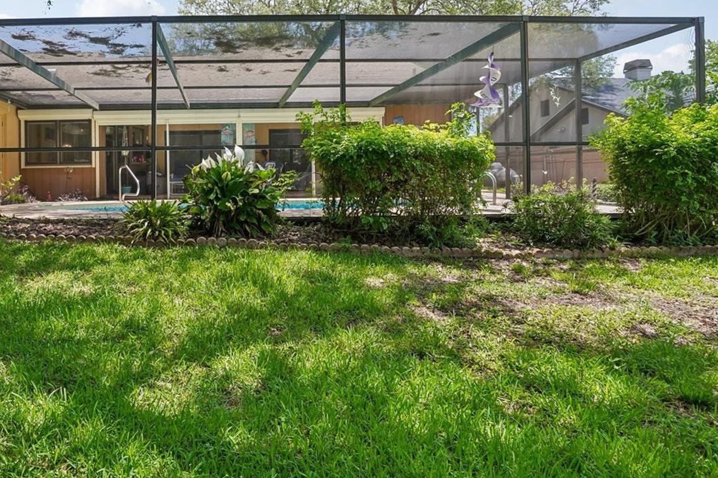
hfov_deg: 73.1
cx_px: 222
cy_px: 167
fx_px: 459
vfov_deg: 54.2
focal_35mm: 23
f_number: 8
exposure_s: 1/45
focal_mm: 10
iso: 100
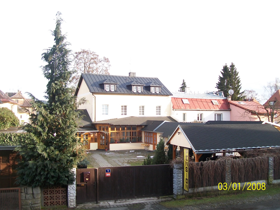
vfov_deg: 39.7
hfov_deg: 51.4
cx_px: 140
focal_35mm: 36
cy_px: 105
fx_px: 291
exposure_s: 1/250
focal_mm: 6
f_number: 2.7
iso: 80
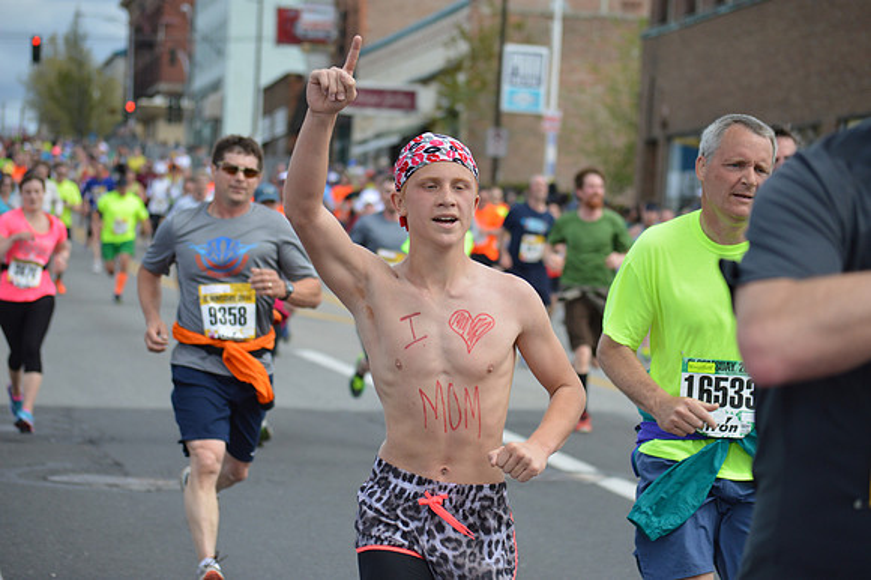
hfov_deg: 13.4
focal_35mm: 153
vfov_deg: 9.0
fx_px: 3699
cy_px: 290
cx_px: 436
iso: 400
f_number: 5
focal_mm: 102
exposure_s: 1/1250
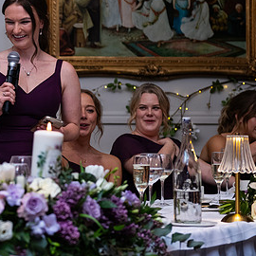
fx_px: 1071
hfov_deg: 13.4
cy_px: 87
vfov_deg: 13.6
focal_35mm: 128
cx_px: -3
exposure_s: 1/160
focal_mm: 70
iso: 1000
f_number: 3.5
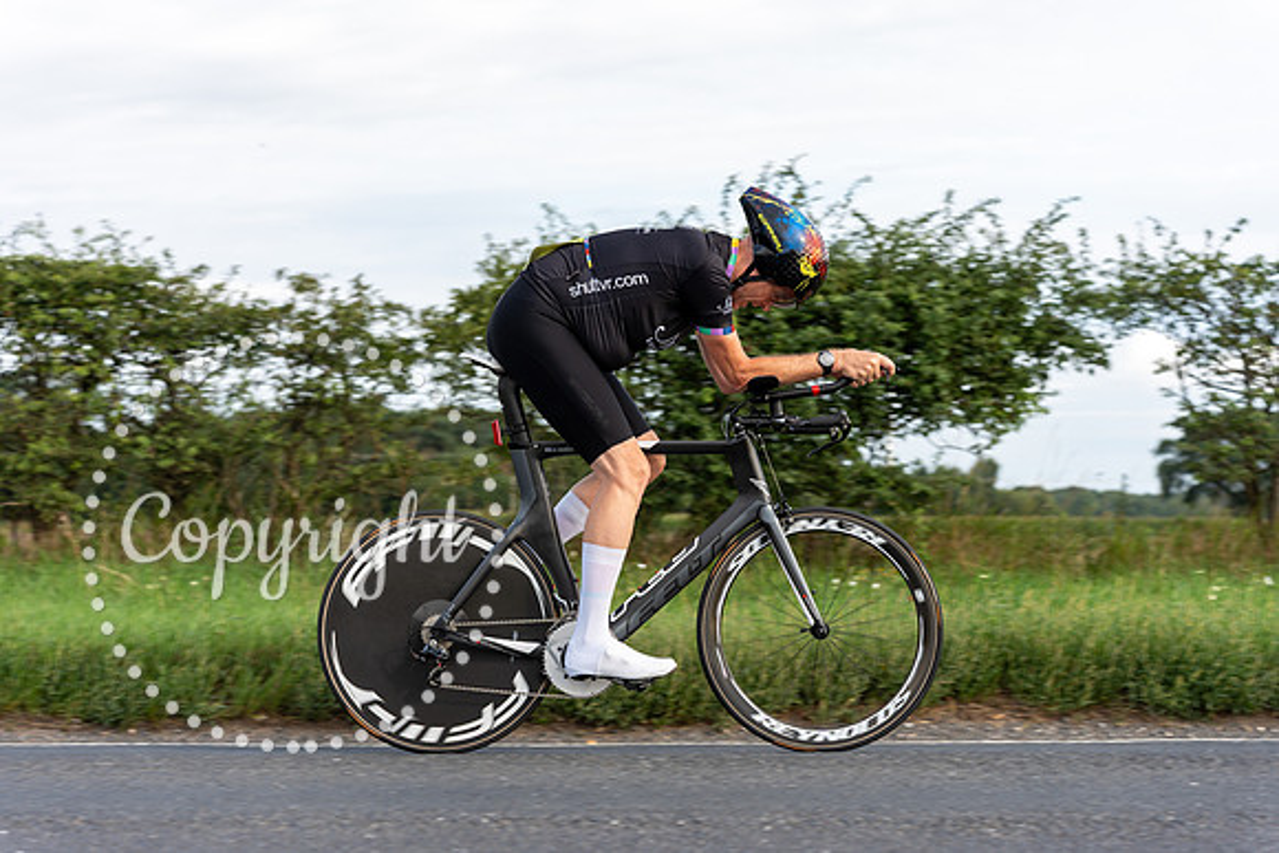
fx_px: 2523
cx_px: 640
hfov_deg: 28.4
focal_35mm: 71
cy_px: 426
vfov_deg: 19.2
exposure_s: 1/640
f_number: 4
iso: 160
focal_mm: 71
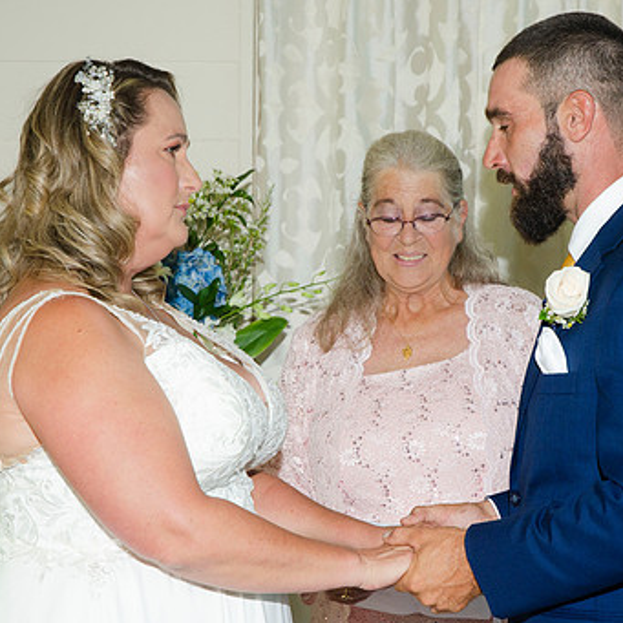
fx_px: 2423
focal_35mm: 119
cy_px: 305
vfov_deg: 14.7
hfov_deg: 14.6
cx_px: 369
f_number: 5.6
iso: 400
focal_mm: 55
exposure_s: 1/125
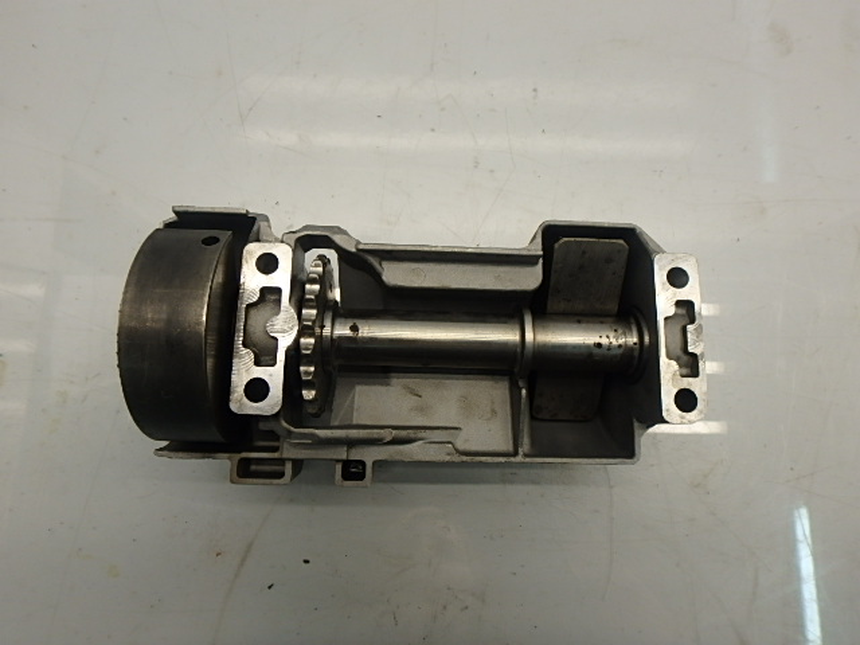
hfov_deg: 79.0
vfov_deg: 63.4
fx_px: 522
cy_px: 322
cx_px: 430
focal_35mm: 21
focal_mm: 3.7
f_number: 3.5
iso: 125
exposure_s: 1/60
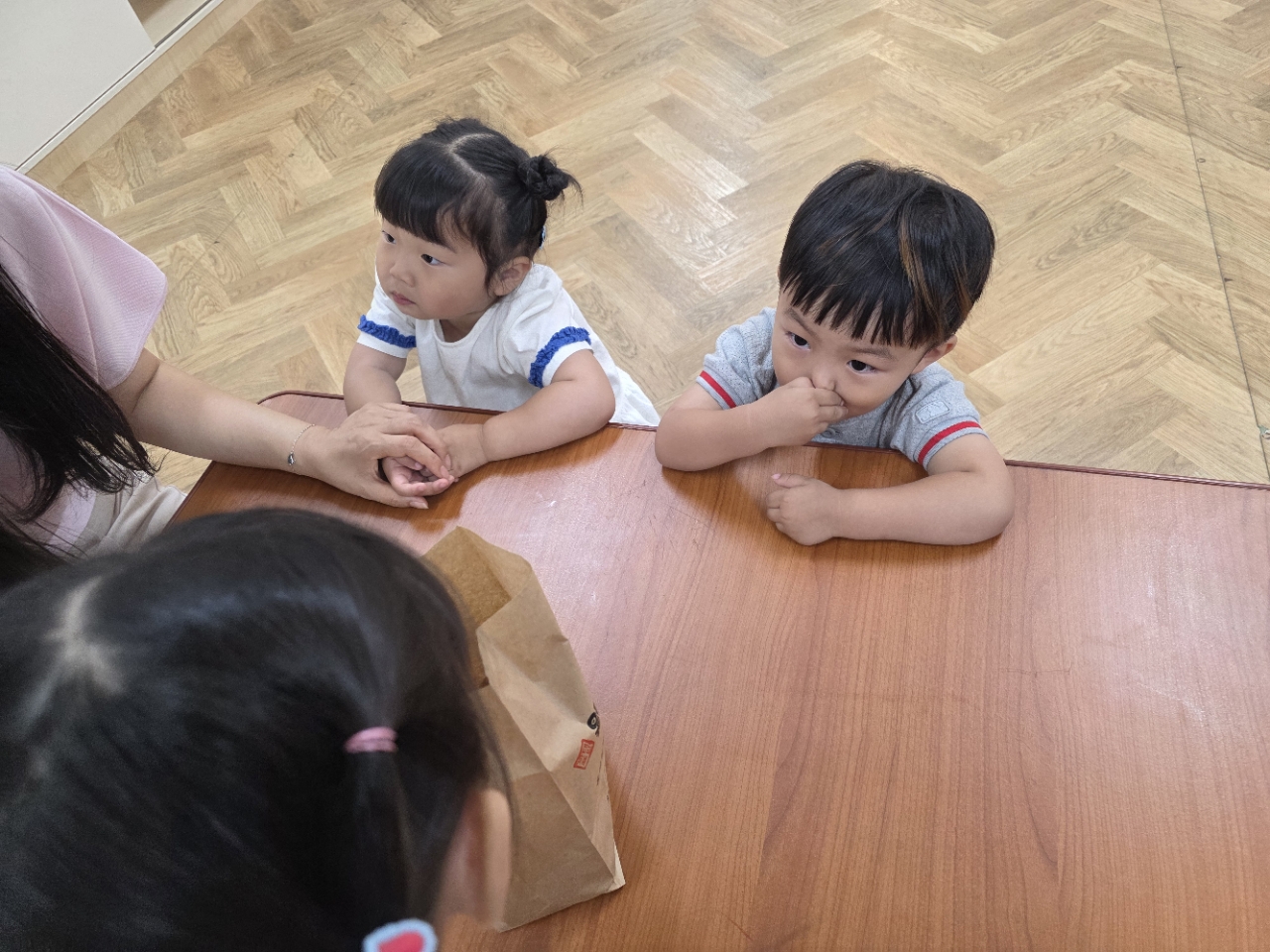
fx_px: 844
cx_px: 635
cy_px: 476
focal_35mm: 23
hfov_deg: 73.9
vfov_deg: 58.9
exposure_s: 1/120
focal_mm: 6.3
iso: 250
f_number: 1.7
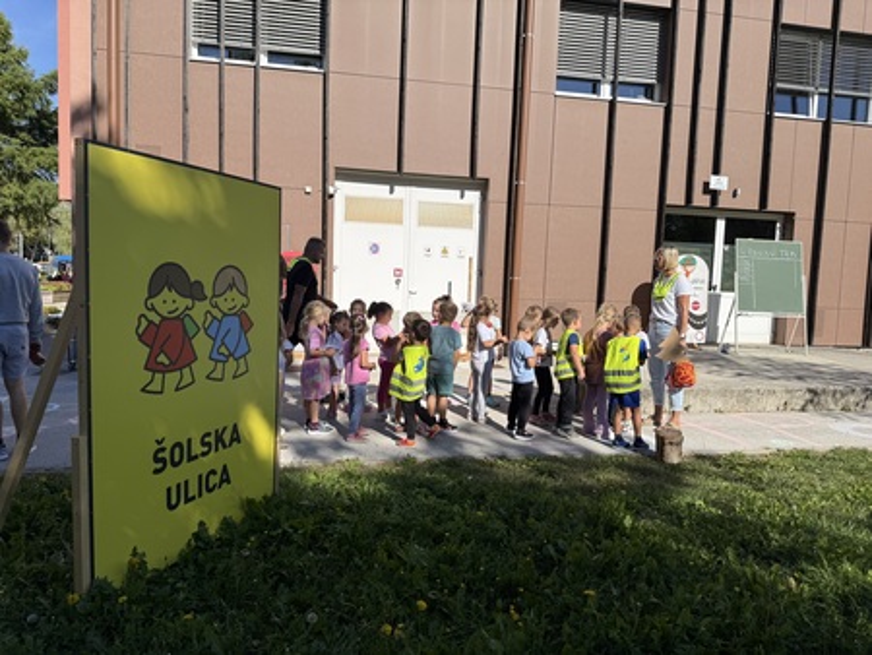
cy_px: 328
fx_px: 605
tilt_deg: -3.7
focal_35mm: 24
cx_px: 436
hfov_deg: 71.6
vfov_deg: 56.9
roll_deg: -2.4
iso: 80
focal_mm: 6.76
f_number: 1.78
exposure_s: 1/5714
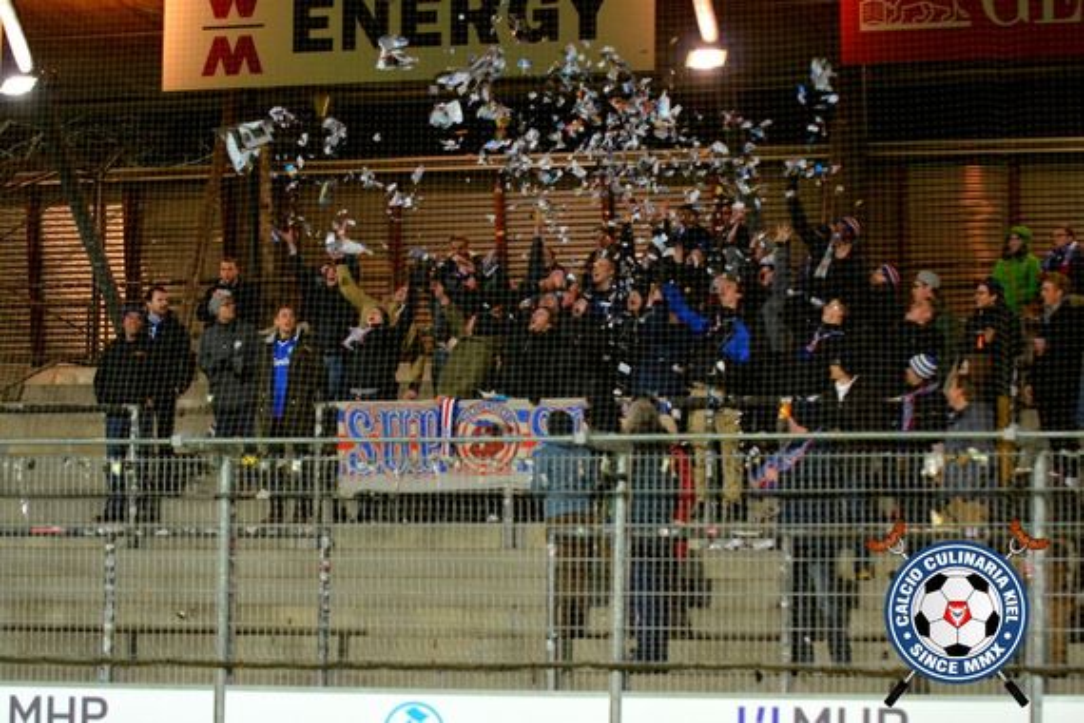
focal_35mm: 105
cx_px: 542
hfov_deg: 19.5
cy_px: 362
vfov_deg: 13.0
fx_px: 3161
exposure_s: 1/320
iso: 1600
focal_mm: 70
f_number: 2.8
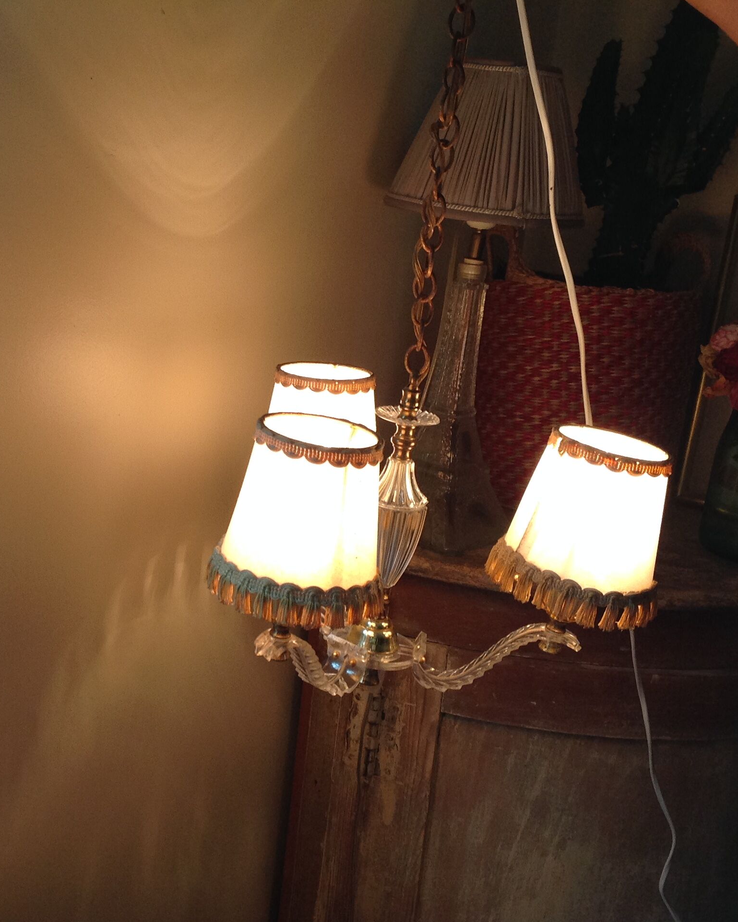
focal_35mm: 46
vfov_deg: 40.3
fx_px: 1256
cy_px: 462
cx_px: 219
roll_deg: -4.5
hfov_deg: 32.4
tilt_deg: -16.3
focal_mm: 4.28
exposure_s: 1/120
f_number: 2.4
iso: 100
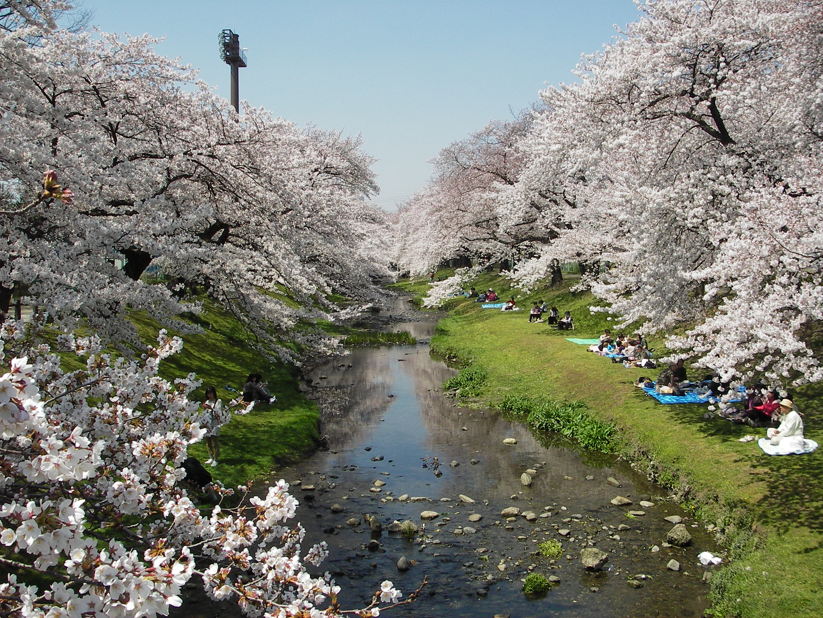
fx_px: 903
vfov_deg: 37.7
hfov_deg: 49.0
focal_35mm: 38
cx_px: 412
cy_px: 309
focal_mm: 6.3
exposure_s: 1/200
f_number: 6.6
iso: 50
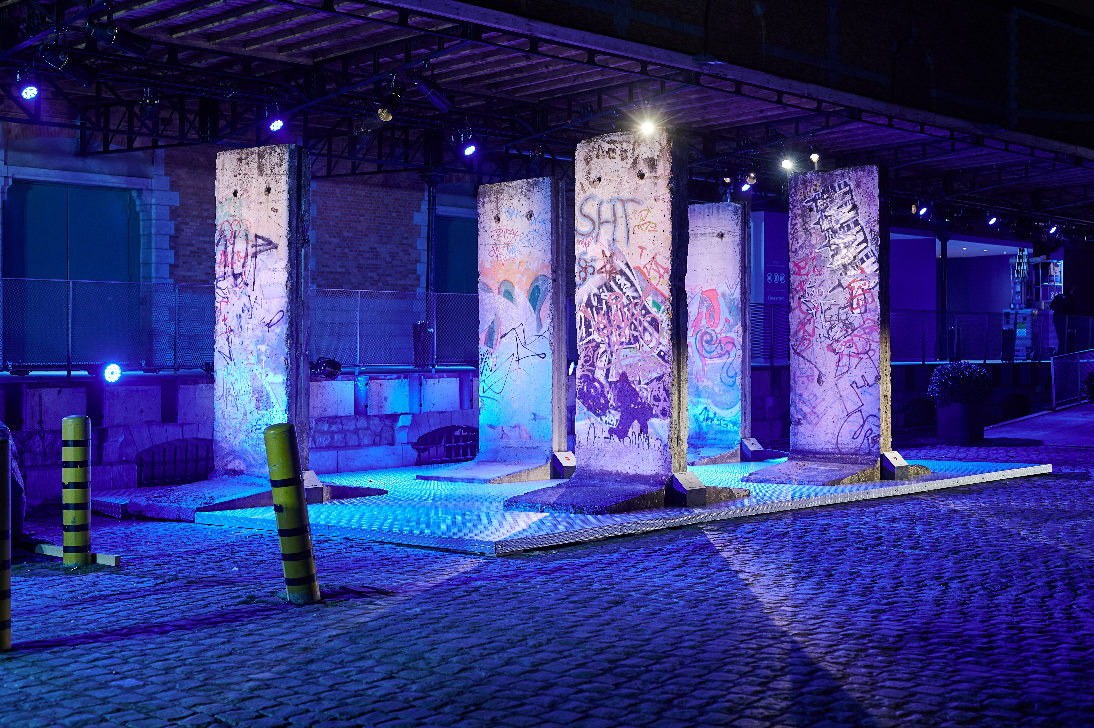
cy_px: 364
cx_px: 547
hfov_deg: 39.6
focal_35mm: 50
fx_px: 1518
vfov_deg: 27.0
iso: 640
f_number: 4
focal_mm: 50
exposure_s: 1/50
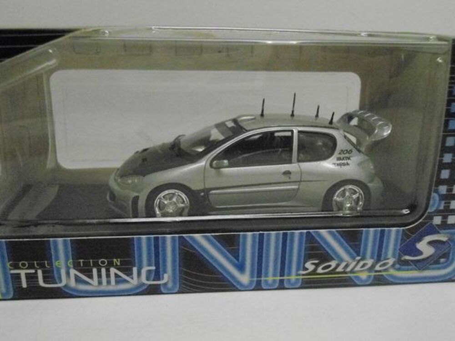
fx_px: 486
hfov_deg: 50.1
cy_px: 170
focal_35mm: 37
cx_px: 228
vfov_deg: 38.7
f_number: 3.2
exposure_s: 1/160
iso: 1600
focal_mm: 6.7
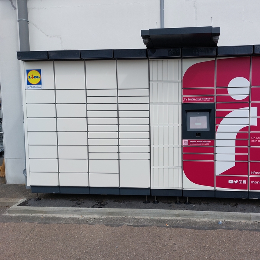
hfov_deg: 54.8
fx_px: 246
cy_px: 131
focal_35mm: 29
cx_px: 166
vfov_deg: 55.6
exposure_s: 1/609
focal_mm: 5.23
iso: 25
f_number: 1.8
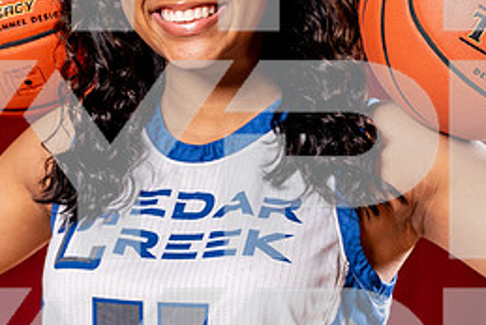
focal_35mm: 148
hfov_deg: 13.9
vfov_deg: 9.3
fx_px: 1999
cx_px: 188
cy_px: 161
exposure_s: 1/125
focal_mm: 66
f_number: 6.3
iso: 100
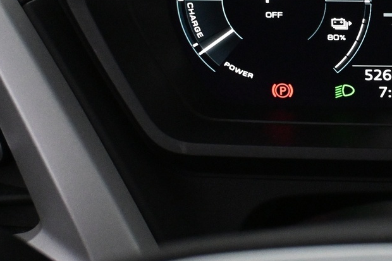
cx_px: 464
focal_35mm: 82
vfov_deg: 16.1
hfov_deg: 22.8
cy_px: -32
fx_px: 896
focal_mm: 21
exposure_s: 1/100
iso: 4000
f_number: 4
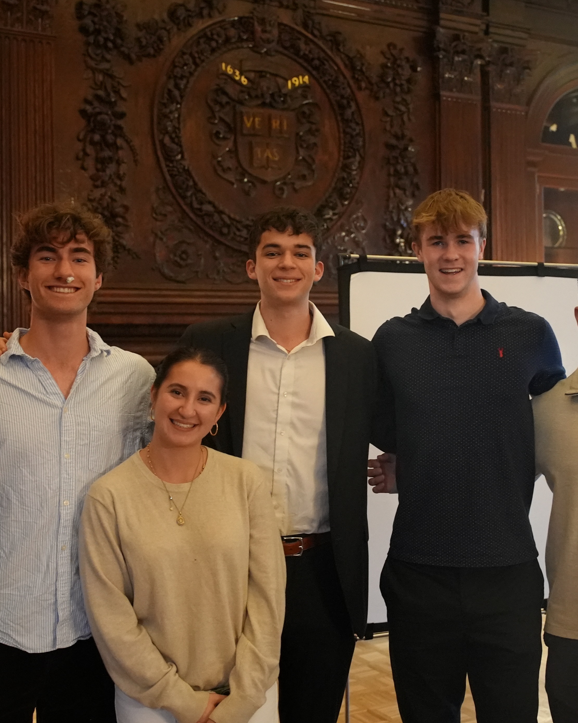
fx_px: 984
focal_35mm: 46
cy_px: 361
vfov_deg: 40.3
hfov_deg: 32.7
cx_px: 294
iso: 12800
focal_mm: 32
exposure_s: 1/100
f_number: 2.8
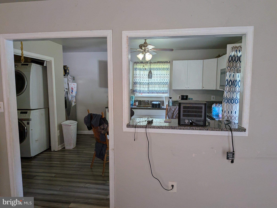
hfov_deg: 71.6
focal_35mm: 24
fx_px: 192
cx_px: 138
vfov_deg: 56.8
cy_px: 104
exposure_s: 1/158
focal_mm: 4.53
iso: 29
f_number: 1.7
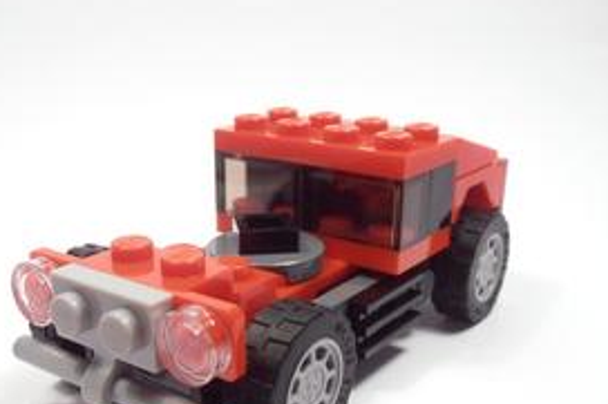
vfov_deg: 26.3
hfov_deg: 38.9
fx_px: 861
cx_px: 282
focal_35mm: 51
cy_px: 272
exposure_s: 1/50
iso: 80
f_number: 3.9
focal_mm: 6.61
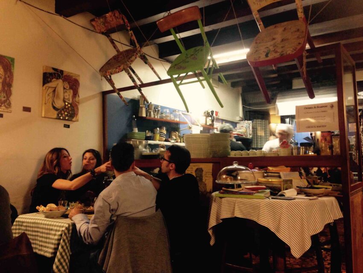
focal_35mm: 33
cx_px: 182
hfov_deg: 55.3
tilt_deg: +4.3
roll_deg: -2.0
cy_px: 136
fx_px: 346
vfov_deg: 43.0
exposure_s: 1/20
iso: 200
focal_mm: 4.12
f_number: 2.4
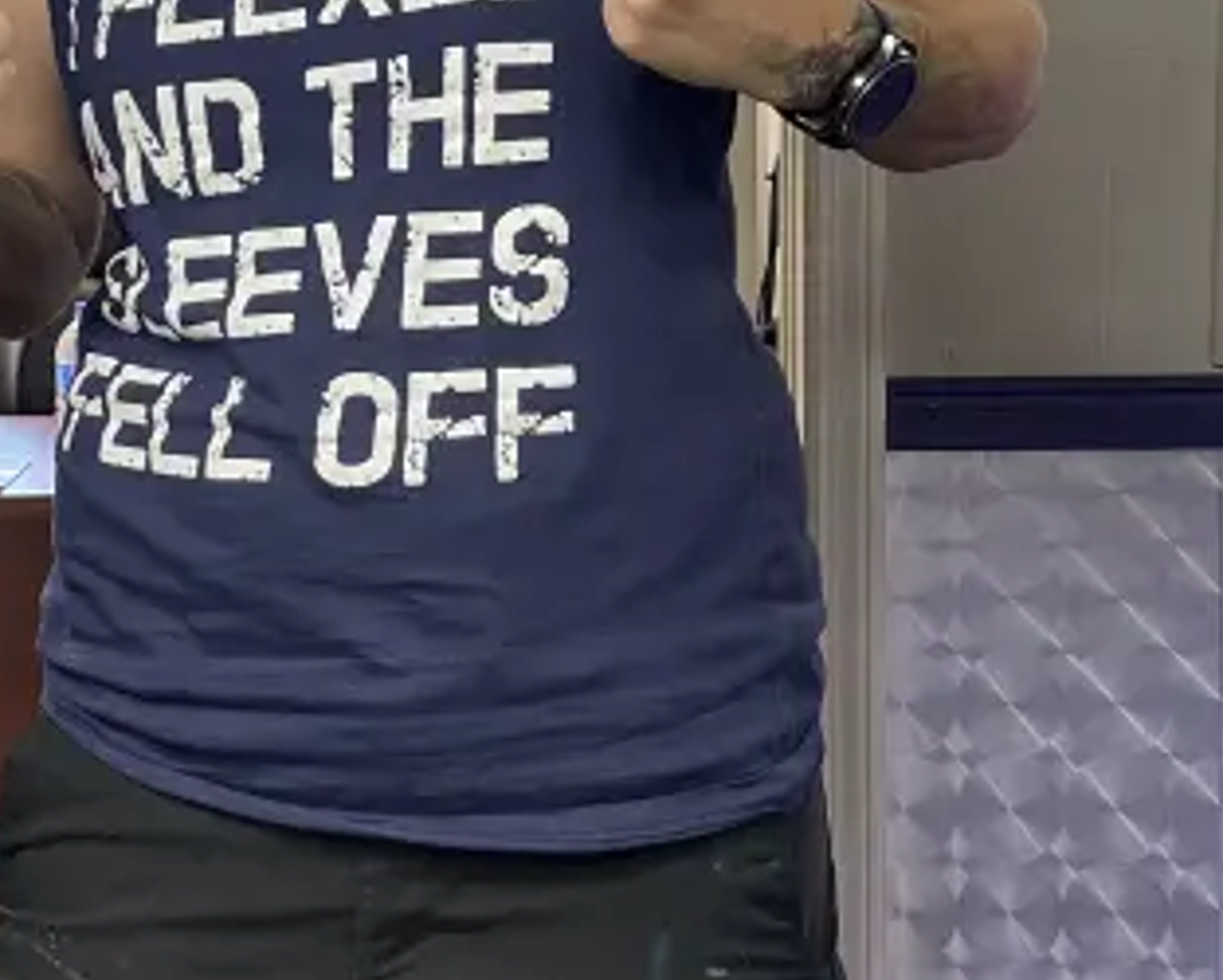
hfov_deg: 23.1
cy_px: 310
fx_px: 2970
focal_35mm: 82
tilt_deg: -2.0
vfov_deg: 18.7
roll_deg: +1.5
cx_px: 368
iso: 160
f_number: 1.6
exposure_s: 1/60
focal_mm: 5.1
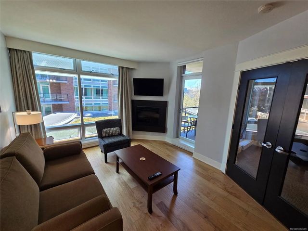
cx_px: 154
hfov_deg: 106.2
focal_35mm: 13
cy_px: 116
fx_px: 116
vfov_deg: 89.9
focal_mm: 2.2
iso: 100
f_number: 2.2
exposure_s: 1/120
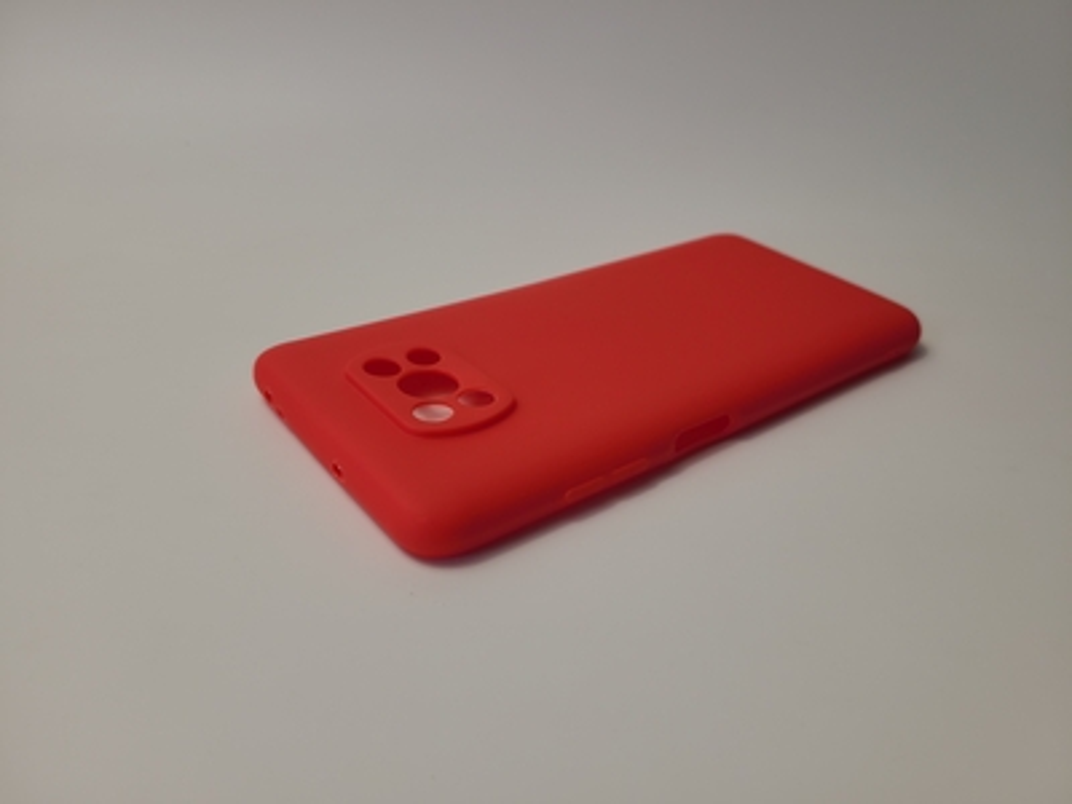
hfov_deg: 67.3
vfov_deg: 53.1
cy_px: 402
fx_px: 805
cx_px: 536
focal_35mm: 26
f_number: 1.8
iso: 40
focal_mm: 5.4
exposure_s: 1/127
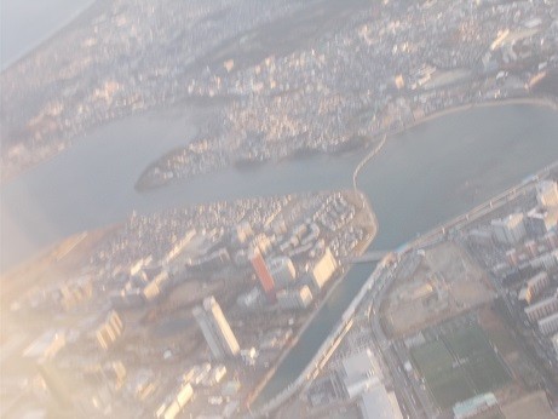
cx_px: 279
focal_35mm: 66
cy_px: 210
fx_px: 1064
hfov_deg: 29.4
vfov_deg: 22.3
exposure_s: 1/60
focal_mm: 11.8
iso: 160
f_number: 5.3
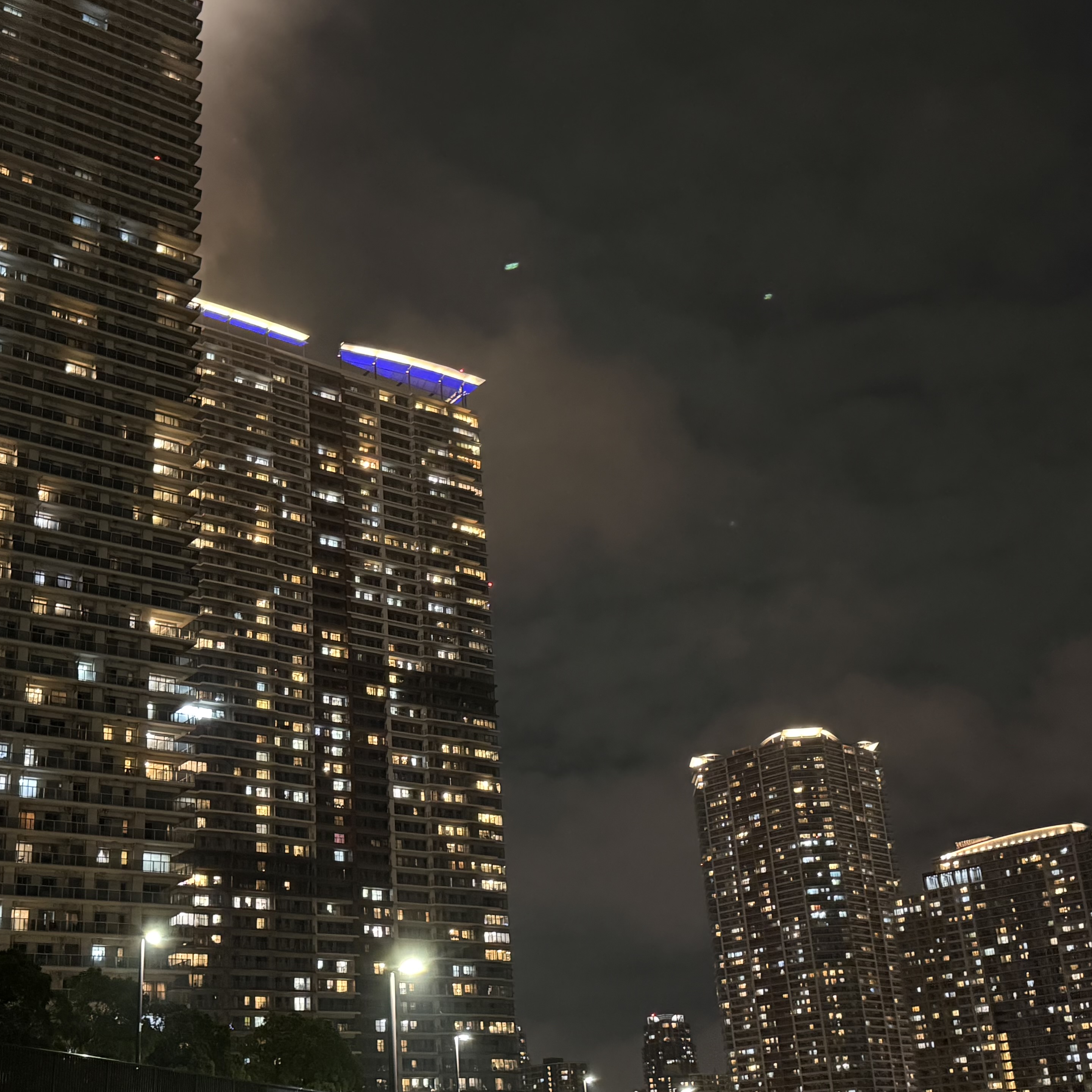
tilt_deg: +21.1
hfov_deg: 40.0
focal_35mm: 42
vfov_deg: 40.0
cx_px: 476
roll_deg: +2.8
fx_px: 1499
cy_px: 609
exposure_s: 1/25
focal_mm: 6.76
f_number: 1.78
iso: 1600
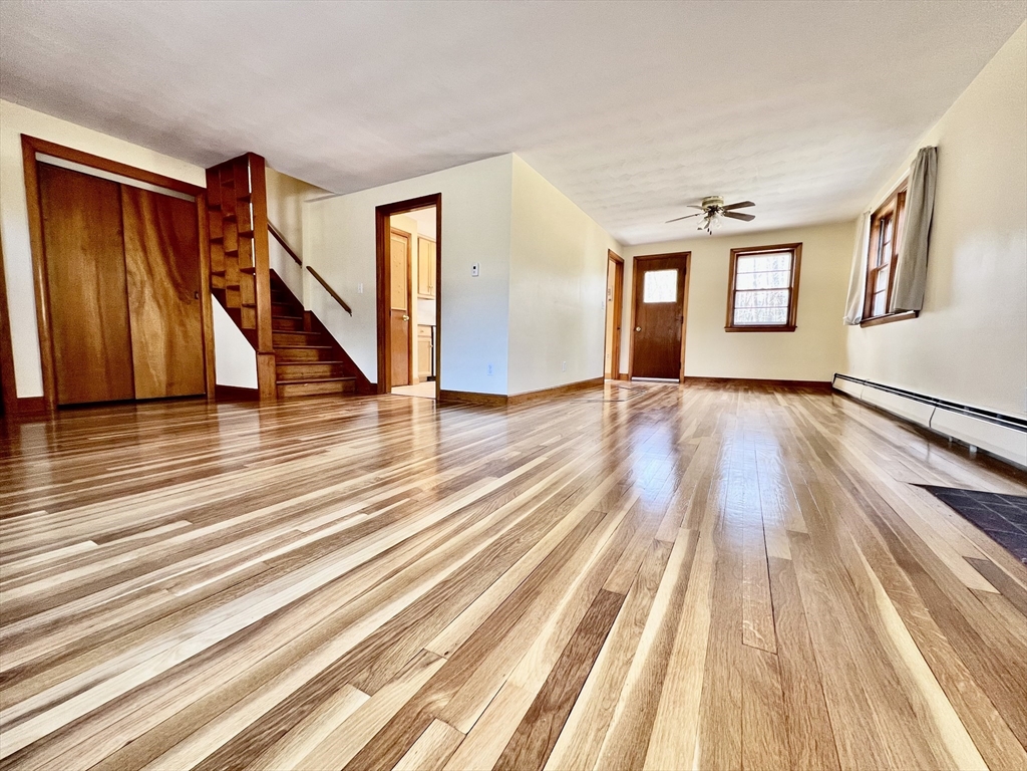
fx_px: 386
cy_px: 386
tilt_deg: -5.5
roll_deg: -0.4
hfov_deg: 106.2
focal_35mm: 13
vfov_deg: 89.9
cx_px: 514
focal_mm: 1.57
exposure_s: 1/60
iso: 160
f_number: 1.8
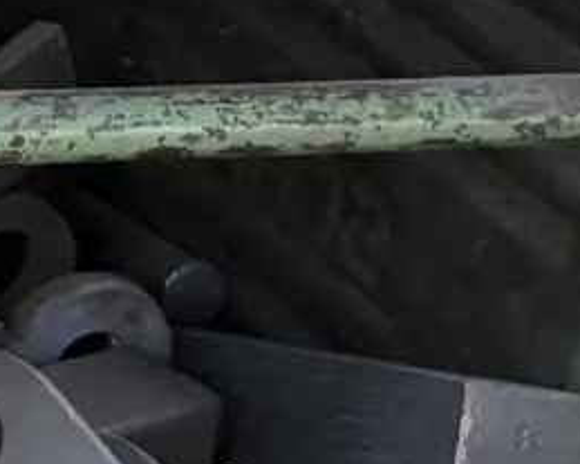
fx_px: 3226
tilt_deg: -26.6
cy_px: 294
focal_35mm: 188
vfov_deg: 8.2
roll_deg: -7.0
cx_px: -408
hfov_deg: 9.8
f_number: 1.6
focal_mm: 5.96
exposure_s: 1/60
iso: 160
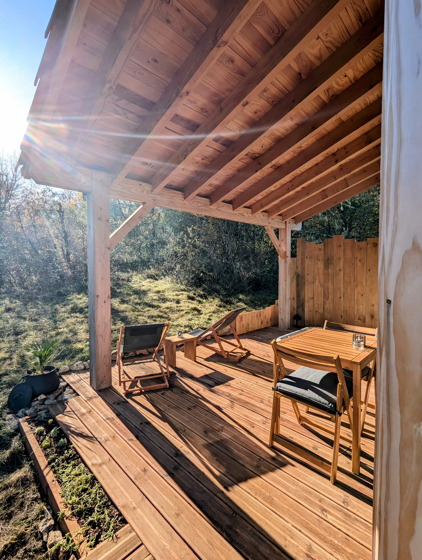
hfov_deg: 78.2
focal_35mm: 16
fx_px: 259
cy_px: 280
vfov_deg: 94.4
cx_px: 211
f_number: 2.2
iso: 47
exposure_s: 1/1214
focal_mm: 2.35
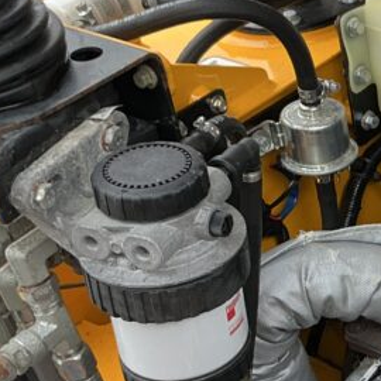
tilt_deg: -37.4
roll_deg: +2.8
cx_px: 552
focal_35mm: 94
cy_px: 230
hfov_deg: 16.9
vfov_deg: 18.5
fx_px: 1171
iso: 32
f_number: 1.8
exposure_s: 1/122
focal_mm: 3
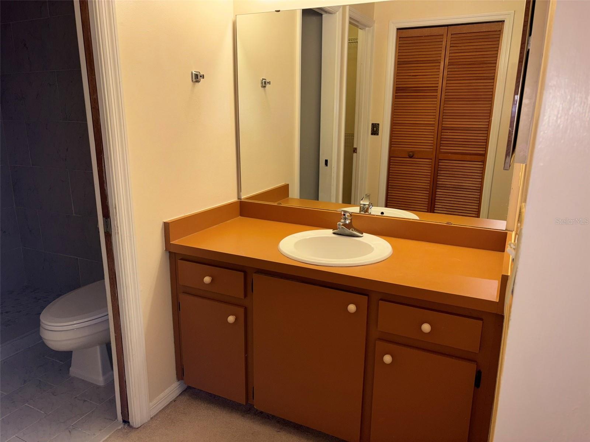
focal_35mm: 26
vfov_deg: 53.1
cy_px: 221
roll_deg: -0.6
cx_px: 295
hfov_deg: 67.3
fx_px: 443
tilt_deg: -14.8
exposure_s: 1/31
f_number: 1.6
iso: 40
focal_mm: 5.96
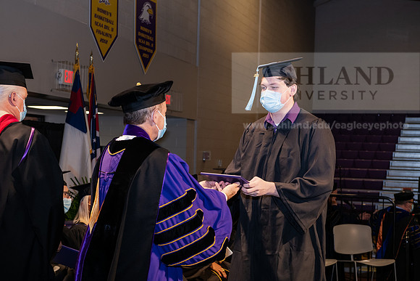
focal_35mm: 62
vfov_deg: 21.9
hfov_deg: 32.4
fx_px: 723
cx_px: 210
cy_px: 140
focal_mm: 62
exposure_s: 1/200
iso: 1600
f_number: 6.3
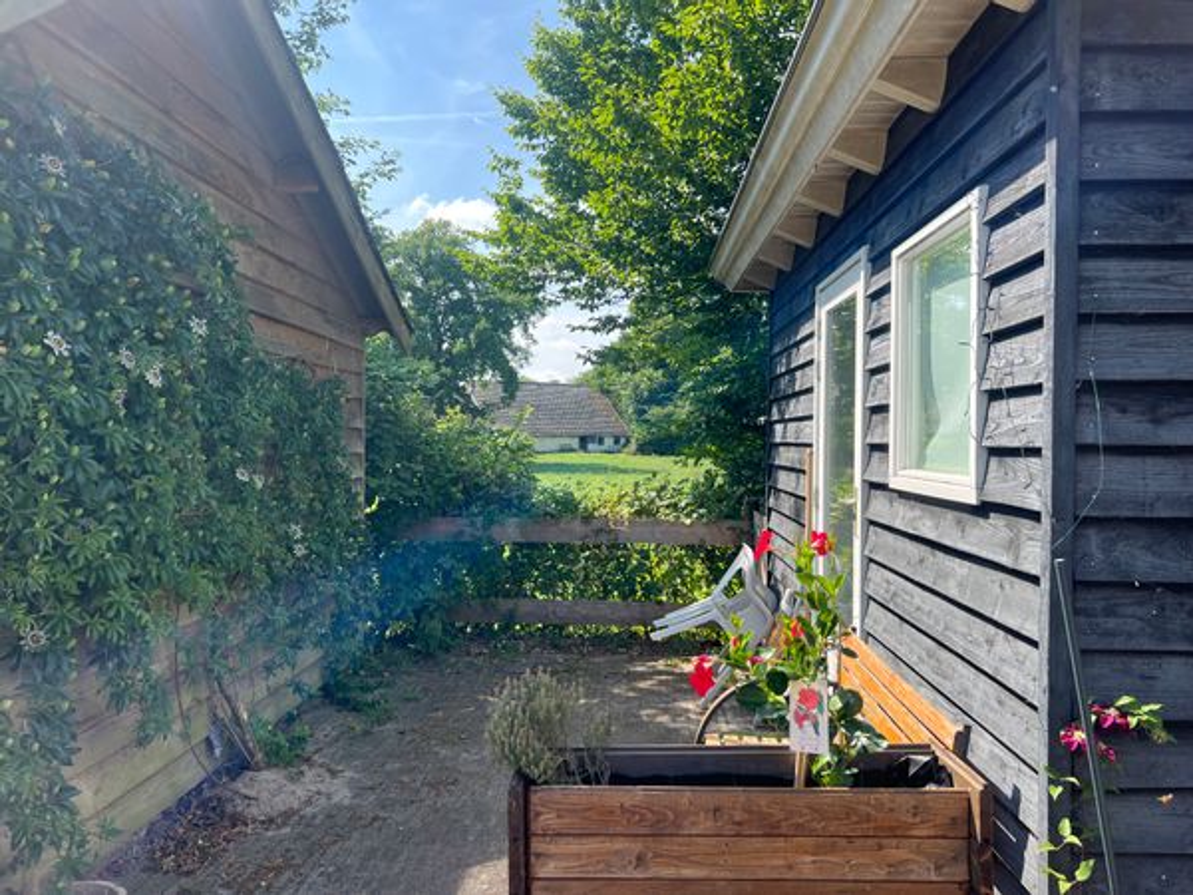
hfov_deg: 67.3
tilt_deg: -0.1
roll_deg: +0.2
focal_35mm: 26
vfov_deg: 53.1
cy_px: 448
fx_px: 896
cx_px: 596
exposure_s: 1/1058
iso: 50
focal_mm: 5.7
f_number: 1.5
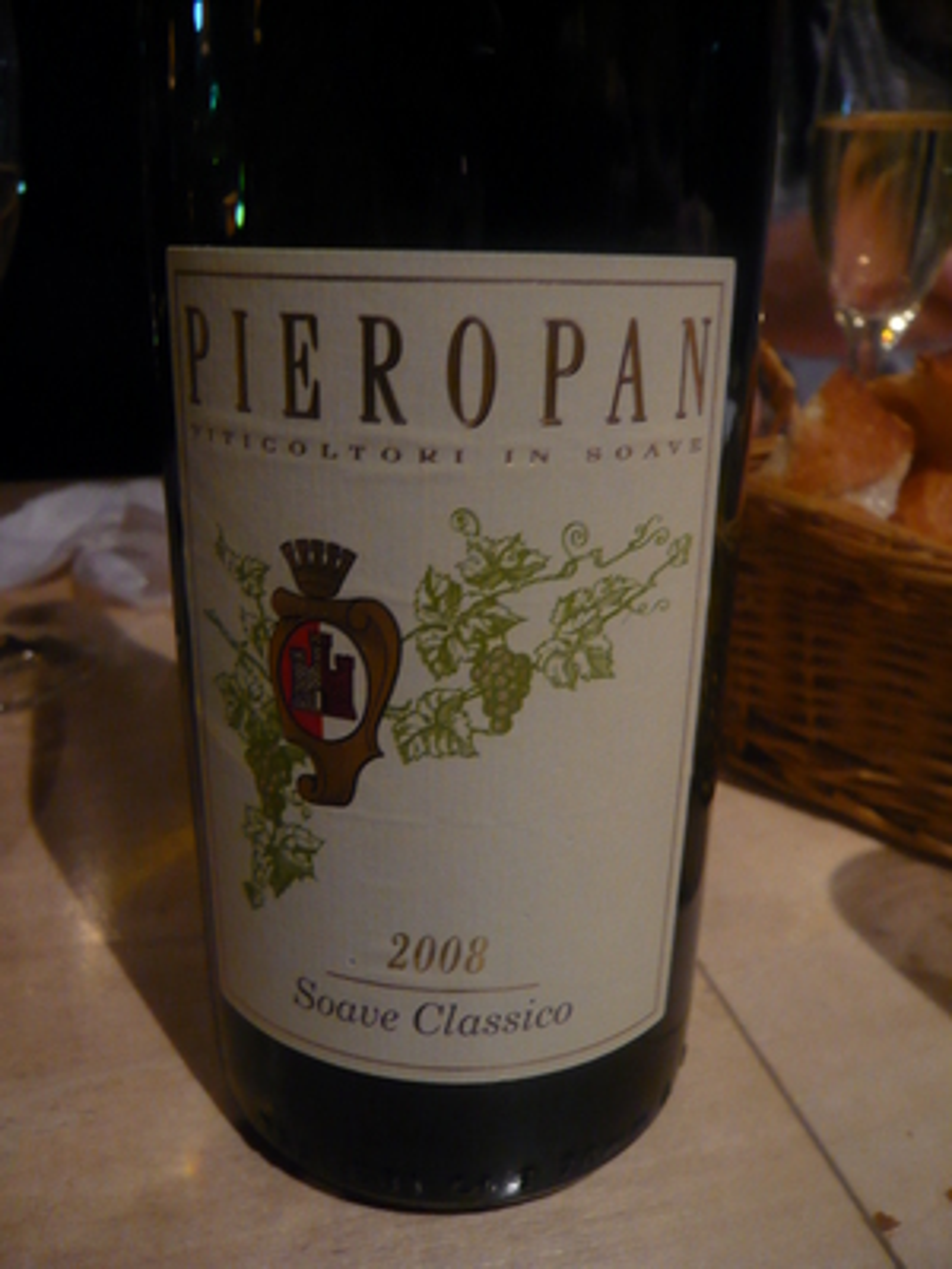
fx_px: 1027
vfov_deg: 63.4
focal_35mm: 28
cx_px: 476
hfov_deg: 49.7
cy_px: 634
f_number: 2.8
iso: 200
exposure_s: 1/8
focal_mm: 4.6
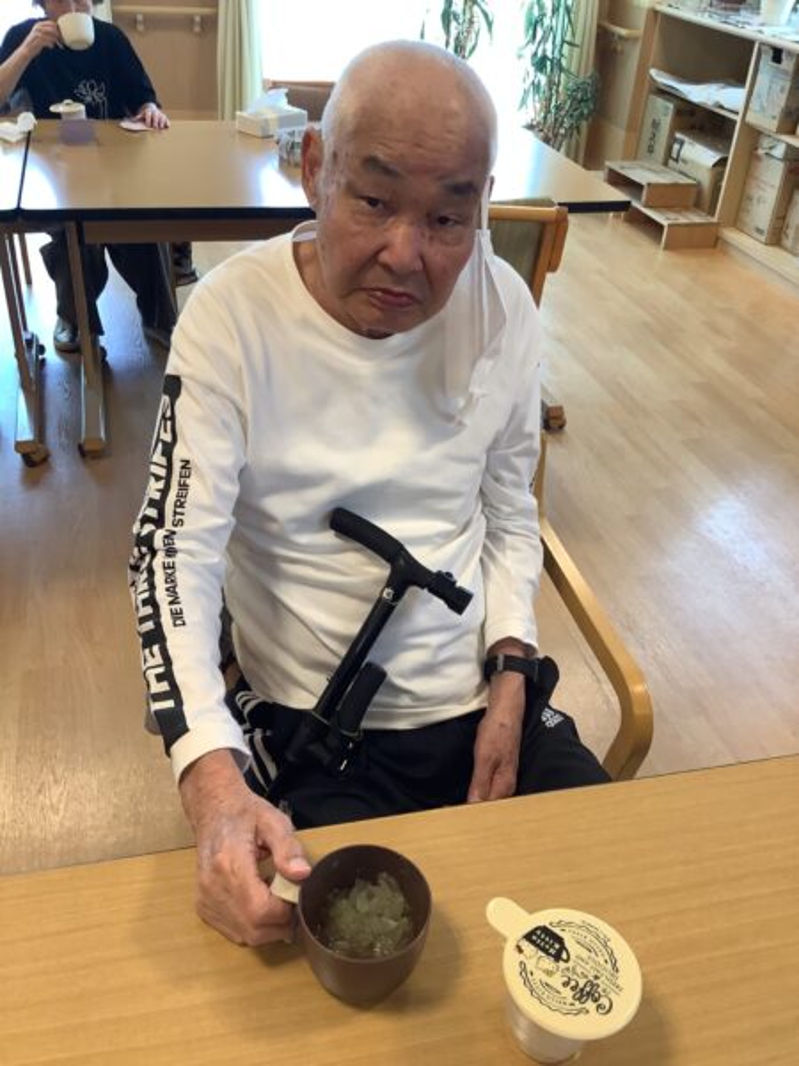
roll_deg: -4.9
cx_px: 400
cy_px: 533
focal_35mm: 31
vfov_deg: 58.4
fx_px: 954
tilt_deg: -34.8
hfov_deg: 45.4
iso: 100
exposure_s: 1/50
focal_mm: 3.3
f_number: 2.4
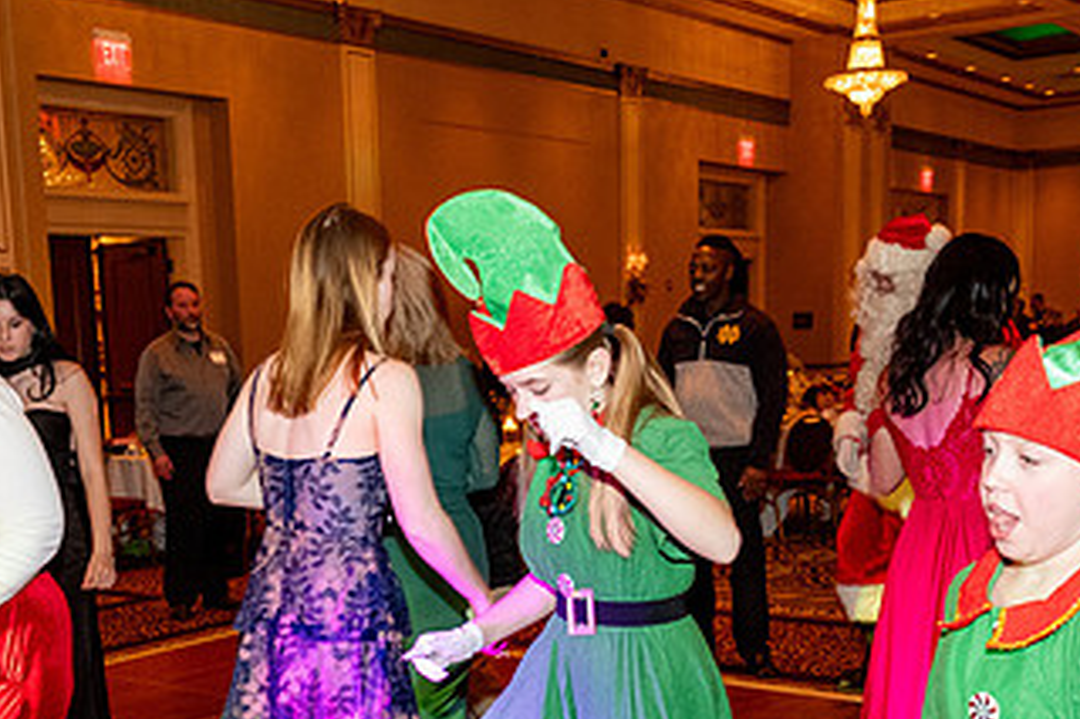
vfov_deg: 26.6
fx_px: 1469
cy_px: 640
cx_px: 462
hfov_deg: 40.3
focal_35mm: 49
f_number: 2.8
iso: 2500
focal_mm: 18
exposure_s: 1/125
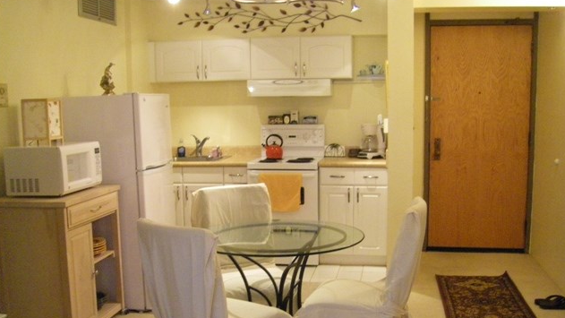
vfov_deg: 28.2
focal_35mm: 42
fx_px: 629
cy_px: 202
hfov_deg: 48.4
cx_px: 282
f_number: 3.5
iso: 800
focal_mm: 6.3
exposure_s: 1/30
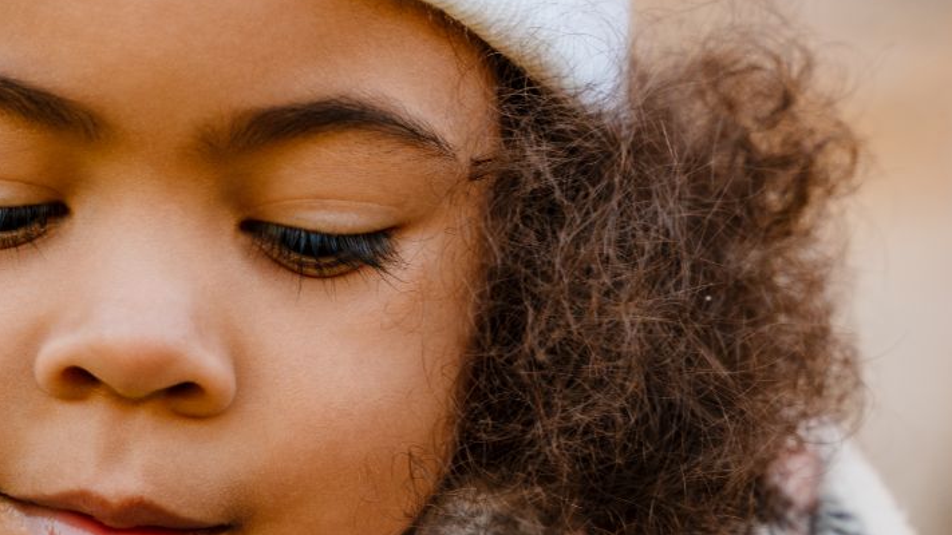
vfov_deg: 5.5
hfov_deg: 9.7
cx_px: 305
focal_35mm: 221
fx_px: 5579
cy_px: 338
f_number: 2.8
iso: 160
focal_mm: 75
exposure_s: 1/320
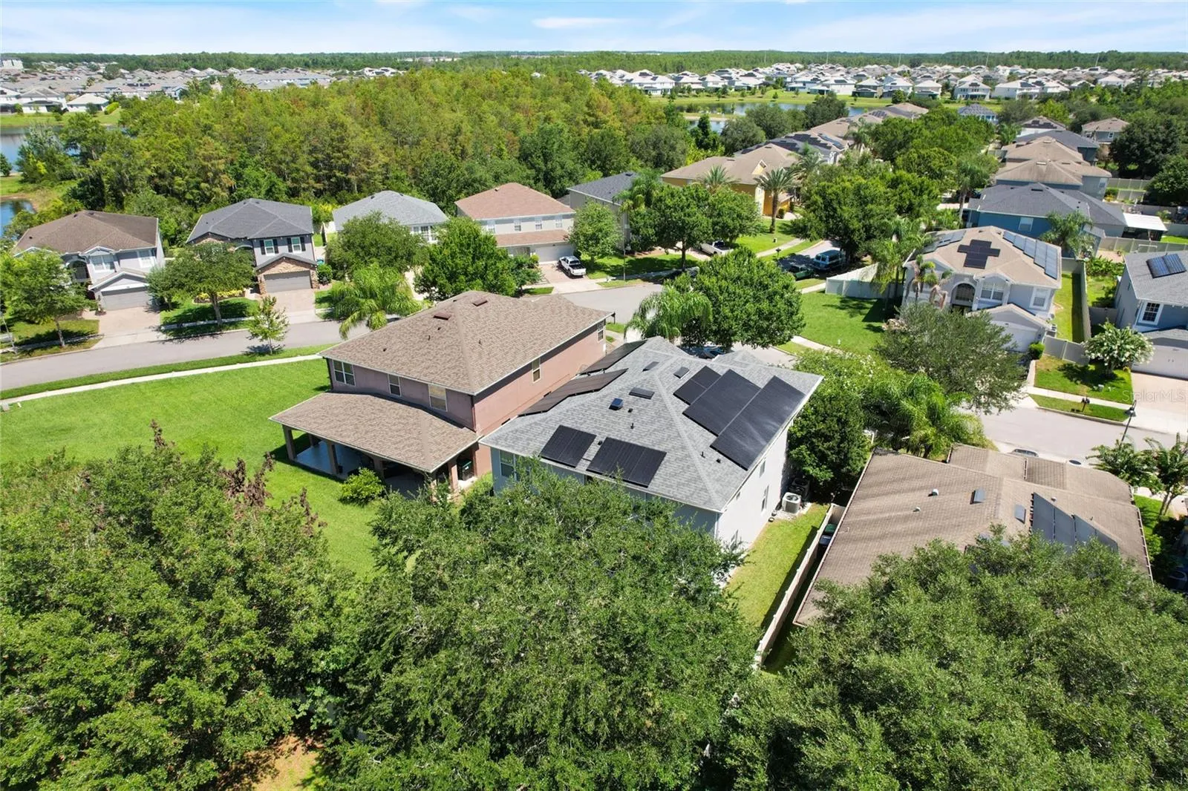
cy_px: 396
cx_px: 594
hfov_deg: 78.6
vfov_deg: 57.2
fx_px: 726
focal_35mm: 22
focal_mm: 8.38
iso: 110
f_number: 2.8
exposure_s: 1/160
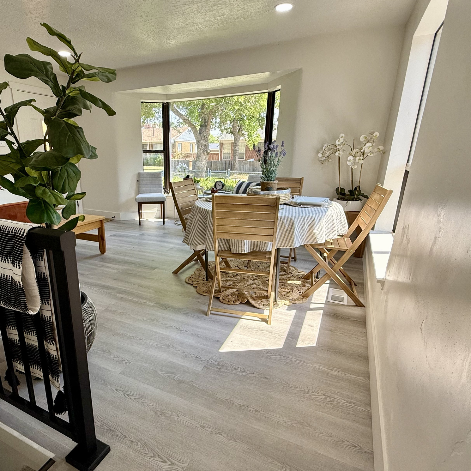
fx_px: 262
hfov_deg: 83.4
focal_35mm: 17
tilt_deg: -18.7
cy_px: 240
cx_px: 199
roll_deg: +0.5
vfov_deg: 84.0
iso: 64
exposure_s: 1/117
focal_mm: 2.22
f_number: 2.2
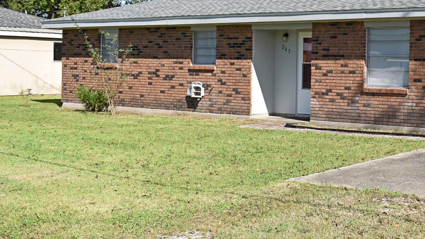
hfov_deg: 34.6
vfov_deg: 21.0
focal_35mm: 57
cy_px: 74
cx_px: 379
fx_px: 642
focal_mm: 20
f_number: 8
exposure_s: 1/250
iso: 100
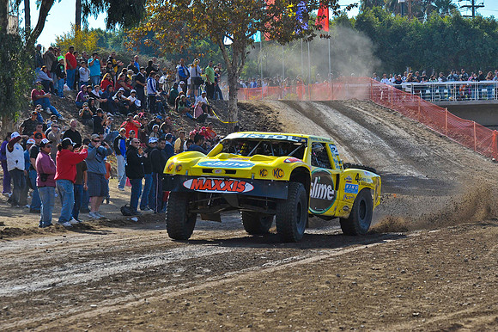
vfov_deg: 9.5
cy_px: 166
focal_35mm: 145
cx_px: 249
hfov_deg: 14.2
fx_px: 2005
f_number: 9
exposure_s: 1/1000
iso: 640
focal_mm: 145
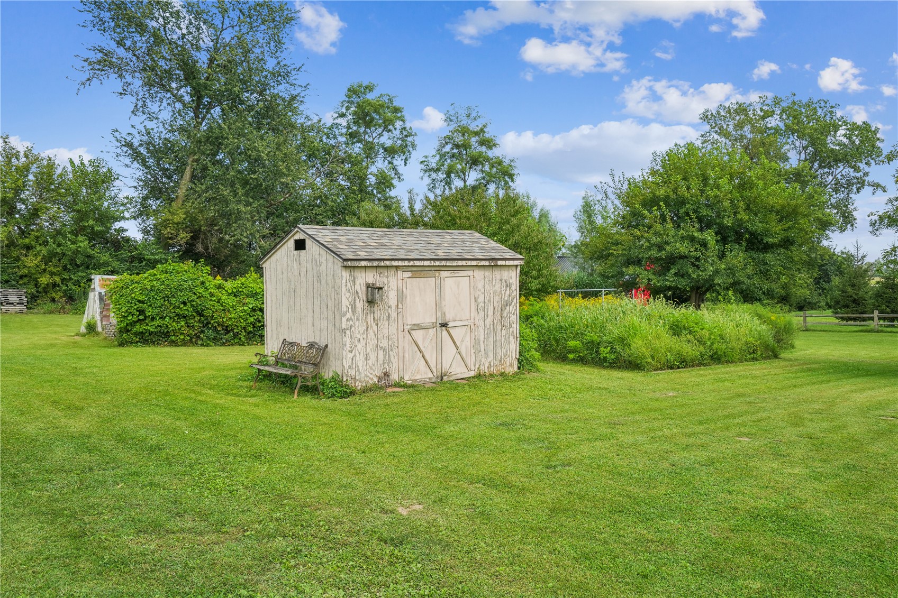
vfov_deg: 45.0
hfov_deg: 63.7
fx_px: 723
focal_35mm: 29
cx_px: 449
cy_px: 299
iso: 400
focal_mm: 29
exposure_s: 1/800
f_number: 8
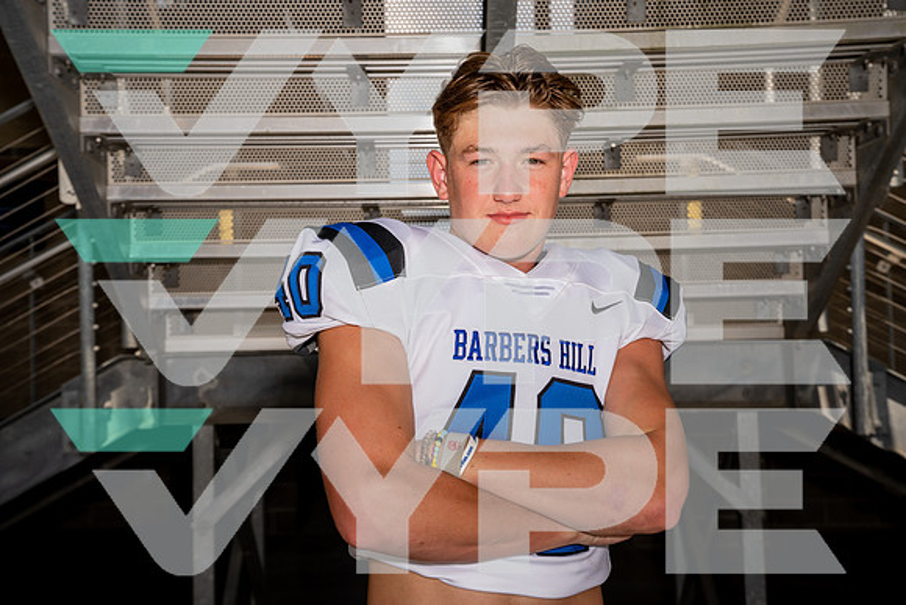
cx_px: 453
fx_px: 1334
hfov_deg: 37.5
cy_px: 302
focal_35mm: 53
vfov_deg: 25.5
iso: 100
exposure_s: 1/250
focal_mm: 53
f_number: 7.1
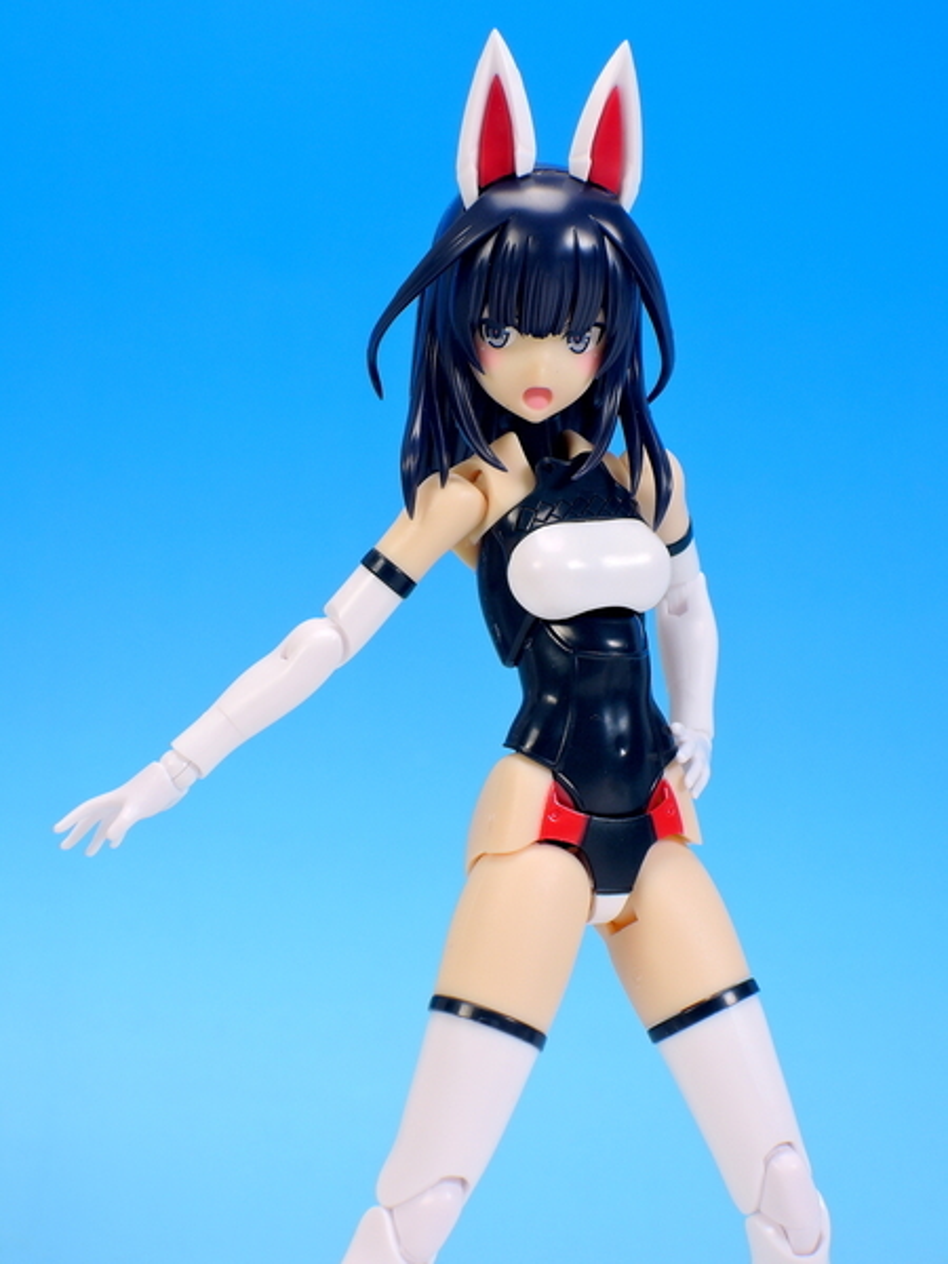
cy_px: 632
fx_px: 4382
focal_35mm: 120
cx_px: 474
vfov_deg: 16.4
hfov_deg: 12.3
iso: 80
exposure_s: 1/1.6
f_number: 6.3
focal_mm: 25.5
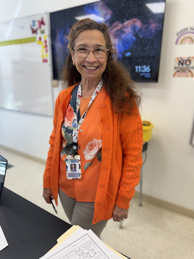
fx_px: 179
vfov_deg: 71.6
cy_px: 130
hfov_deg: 56.8
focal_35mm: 24
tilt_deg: -16.6
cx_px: 97
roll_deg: -1.5
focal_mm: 6.76
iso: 80
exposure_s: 1/120
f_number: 1.78
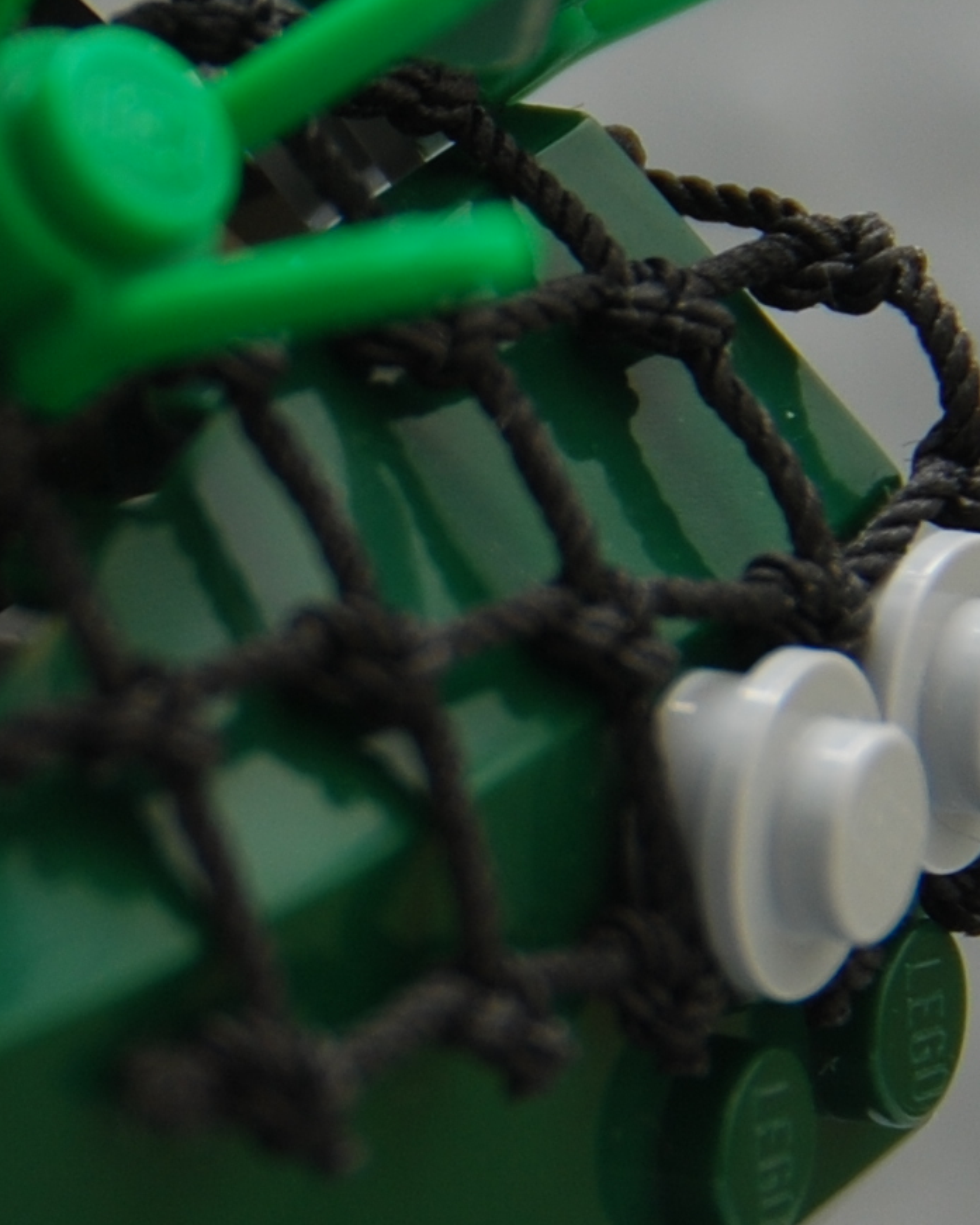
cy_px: 698
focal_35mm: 501
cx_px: -415
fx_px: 18161
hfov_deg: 3.1
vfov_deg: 3.9
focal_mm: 80
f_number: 5.6
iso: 100
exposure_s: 1/125
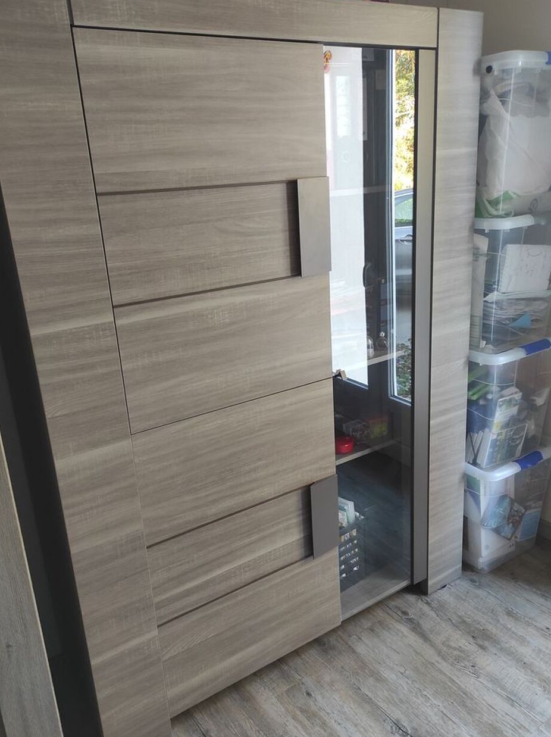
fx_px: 574
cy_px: 357
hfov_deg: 51.3
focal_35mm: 27
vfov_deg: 65.4
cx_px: 261
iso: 642
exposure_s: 1/33
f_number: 1.89
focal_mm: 5.43
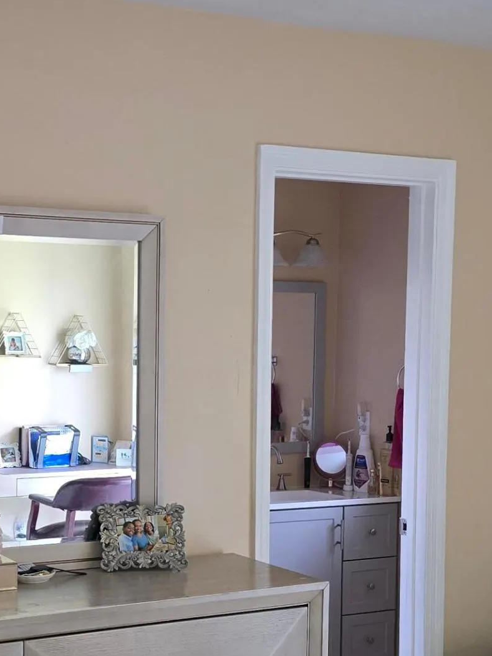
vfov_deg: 30.4
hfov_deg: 23.0
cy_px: 454
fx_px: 1193
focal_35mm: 63
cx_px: 104
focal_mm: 6.3
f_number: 1.7
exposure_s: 1/120
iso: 500
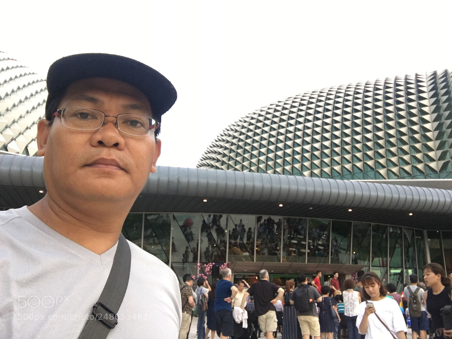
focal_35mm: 31
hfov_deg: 58.4
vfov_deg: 45.4
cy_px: 170
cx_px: 226
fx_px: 405
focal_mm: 2.65
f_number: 2.2
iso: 64
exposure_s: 1/100
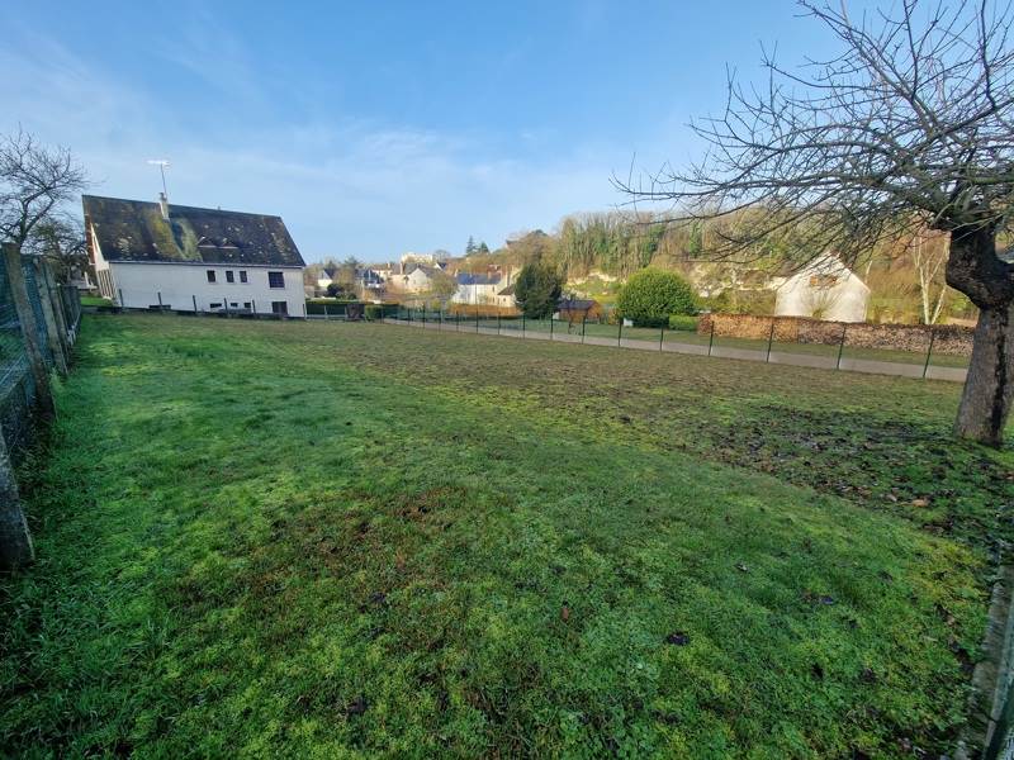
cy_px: 380
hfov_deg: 106.2
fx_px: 381
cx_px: 507
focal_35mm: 13
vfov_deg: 89.9
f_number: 2.2
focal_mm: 2.2
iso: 50
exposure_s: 1/734
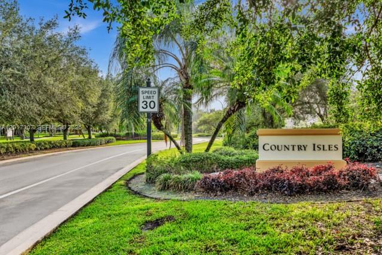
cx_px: 191
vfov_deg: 42.3
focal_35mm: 31
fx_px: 329
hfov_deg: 60.3
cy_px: 128
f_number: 8
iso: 200
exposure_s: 1/160
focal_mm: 31
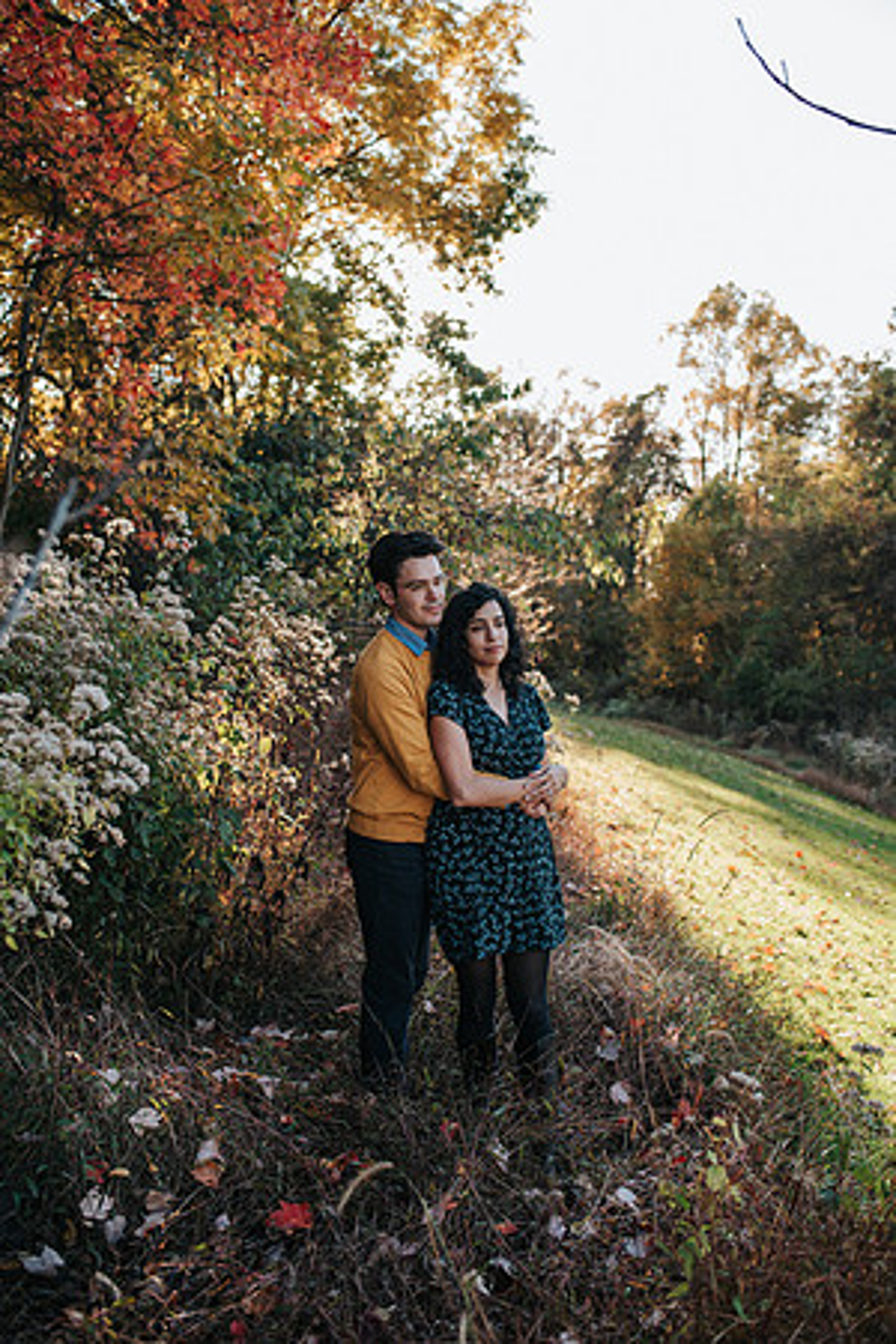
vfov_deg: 54.4
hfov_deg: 37.9
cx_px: 448
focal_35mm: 35
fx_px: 1307
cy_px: 672
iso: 400
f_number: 3.2
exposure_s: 1/640
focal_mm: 35
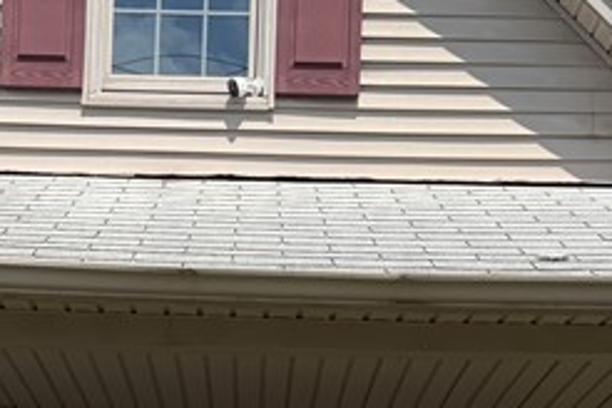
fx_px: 1768
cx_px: 157
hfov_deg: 19.5
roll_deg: -1.3
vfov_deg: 12.7
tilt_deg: +7.3
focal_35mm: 104
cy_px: 527
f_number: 1.78
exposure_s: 1/4167
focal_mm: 6.76
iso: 80
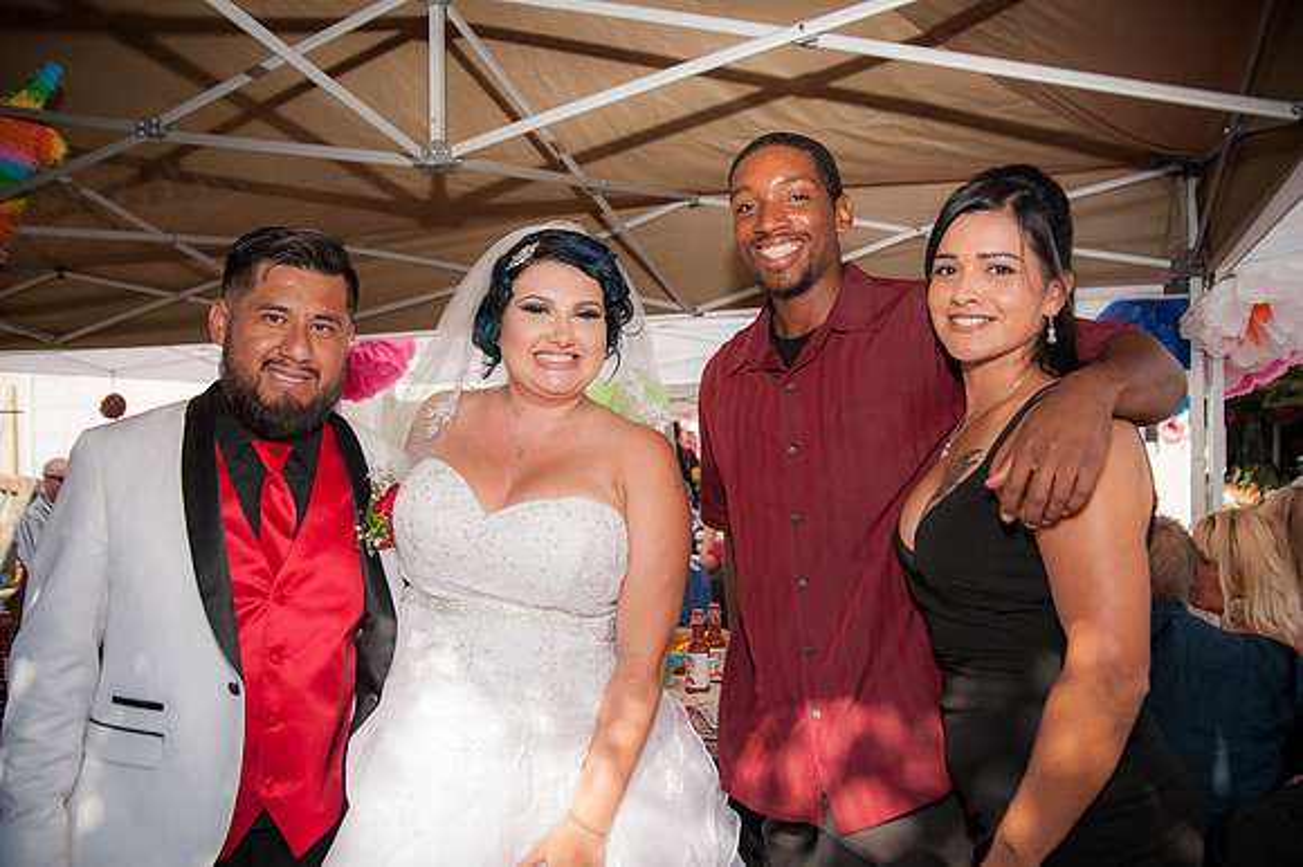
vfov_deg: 46.3
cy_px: 434
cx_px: 652
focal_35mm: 28
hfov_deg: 65.5
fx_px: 1013
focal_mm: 28
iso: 200
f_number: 5
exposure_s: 1/1000
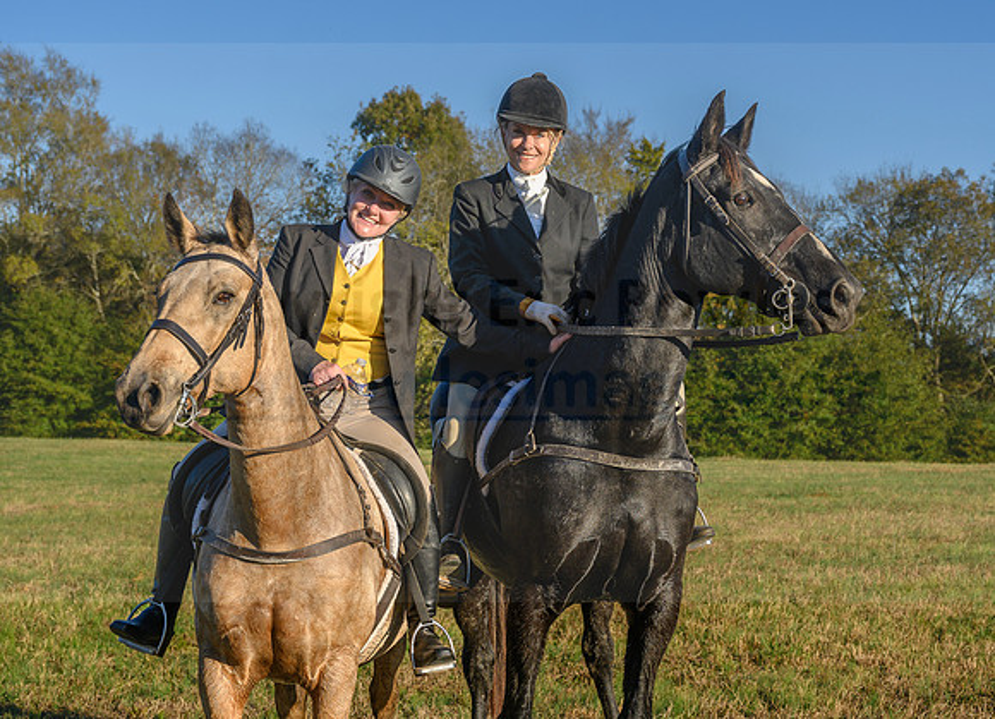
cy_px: 450
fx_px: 1910
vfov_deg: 21.3
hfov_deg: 29.1
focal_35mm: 67
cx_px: 607
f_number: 5
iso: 100
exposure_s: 1/640
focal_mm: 43
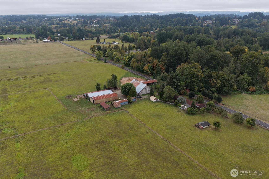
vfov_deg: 46.4
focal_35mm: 28
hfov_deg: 65.5
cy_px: 90
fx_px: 209
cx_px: 134
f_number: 2.8
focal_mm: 14.45
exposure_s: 1/500
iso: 160
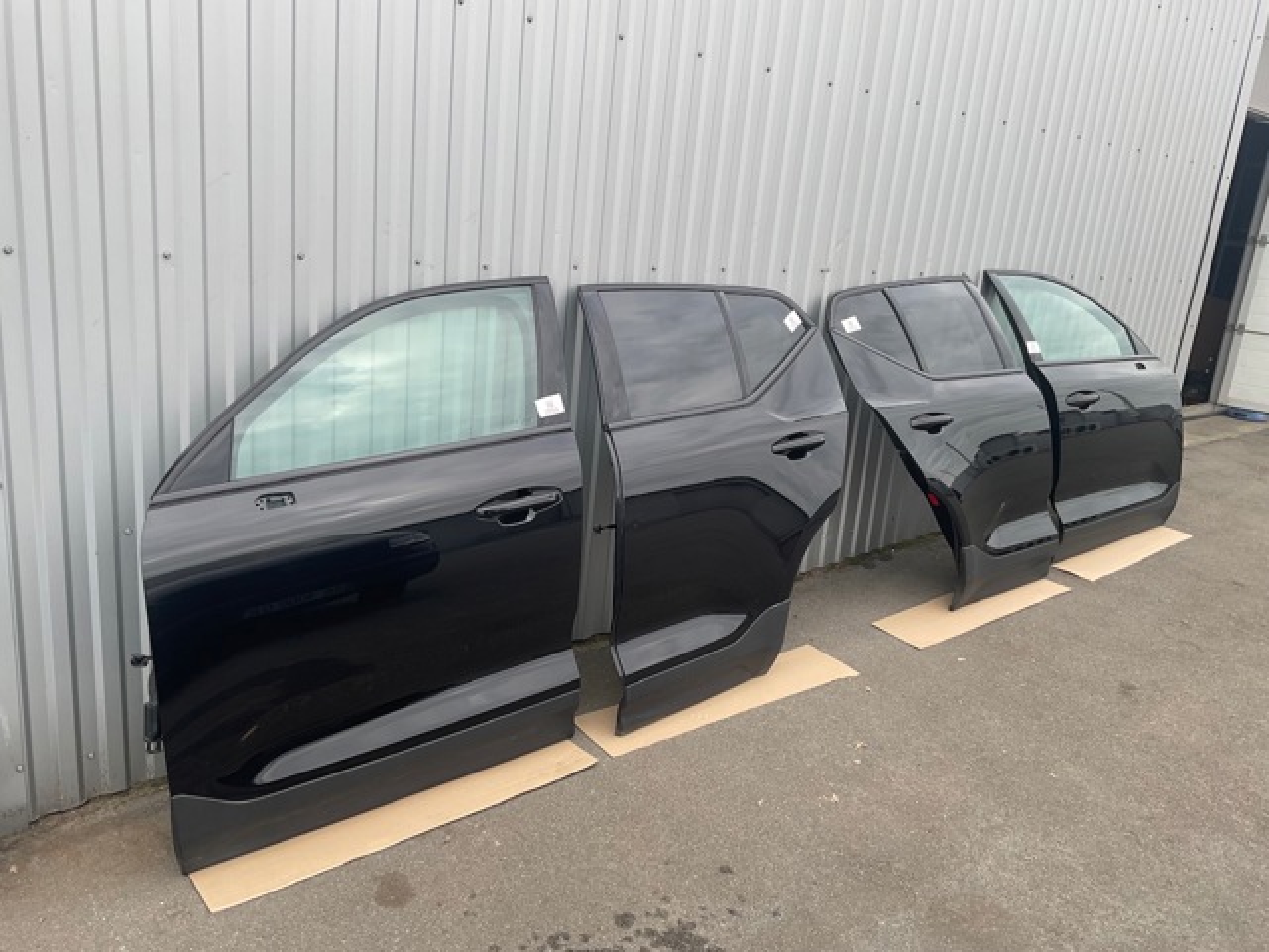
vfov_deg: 48.2
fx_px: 1063
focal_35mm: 29
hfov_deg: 61.7
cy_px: 476
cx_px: 634
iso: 16
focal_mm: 3
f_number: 1.8
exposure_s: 1/207
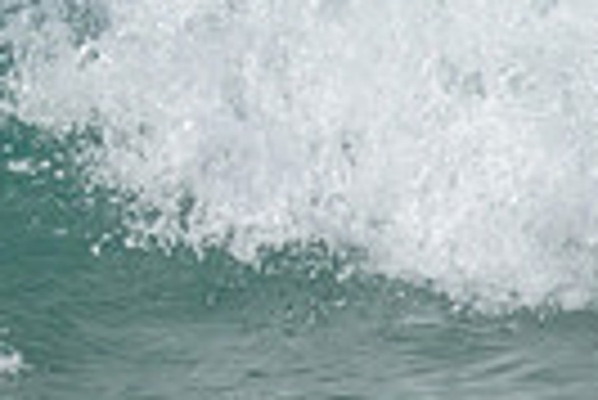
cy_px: -187
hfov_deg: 0.6
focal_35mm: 3498
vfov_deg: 0.4
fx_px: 58168
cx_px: -189
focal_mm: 800
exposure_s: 1/2000
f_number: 11
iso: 2800
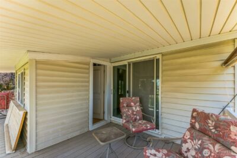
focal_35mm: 14
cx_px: 118
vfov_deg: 81.3
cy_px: 79
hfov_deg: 104.2
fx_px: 92
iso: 200
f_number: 8
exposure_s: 1/80
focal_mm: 14
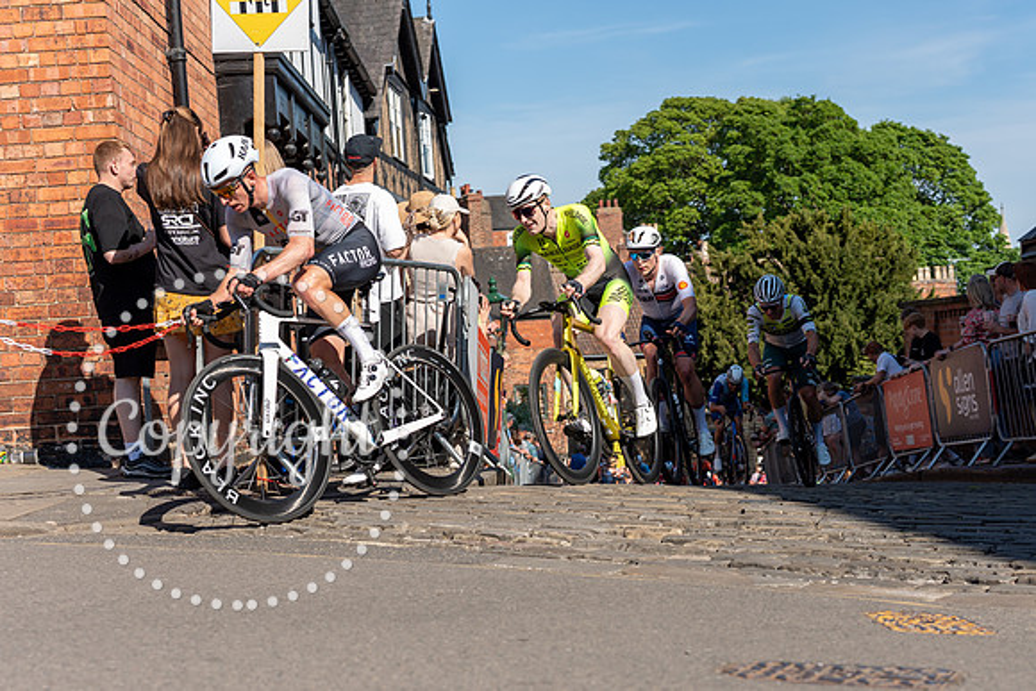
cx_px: 519
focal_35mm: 53
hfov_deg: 37.5
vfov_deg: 25.3
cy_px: 482
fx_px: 1527
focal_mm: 38
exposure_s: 1/1000
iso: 100
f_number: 3.5
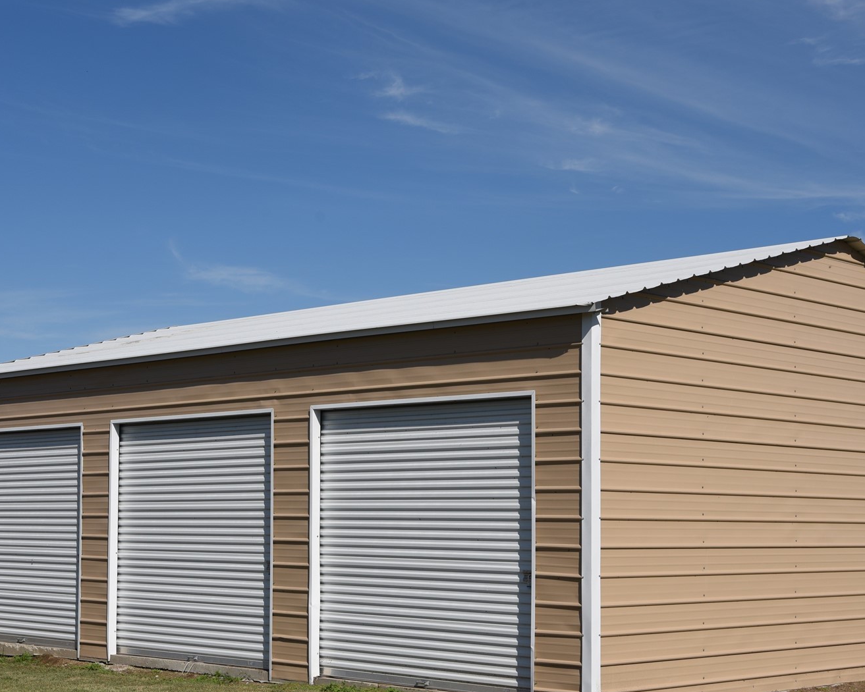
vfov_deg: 23.8
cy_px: 410
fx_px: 1639
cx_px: 463
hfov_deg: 29.6
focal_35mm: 64
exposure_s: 1/400
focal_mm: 44
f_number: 10
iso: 100
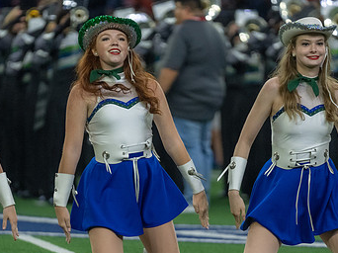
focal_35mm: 392
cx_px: 127
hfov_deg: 5.1
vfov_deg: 3.8
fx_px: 3825
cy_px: 188
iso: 4000
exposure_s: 1/1250
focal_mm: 200
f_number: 2.8
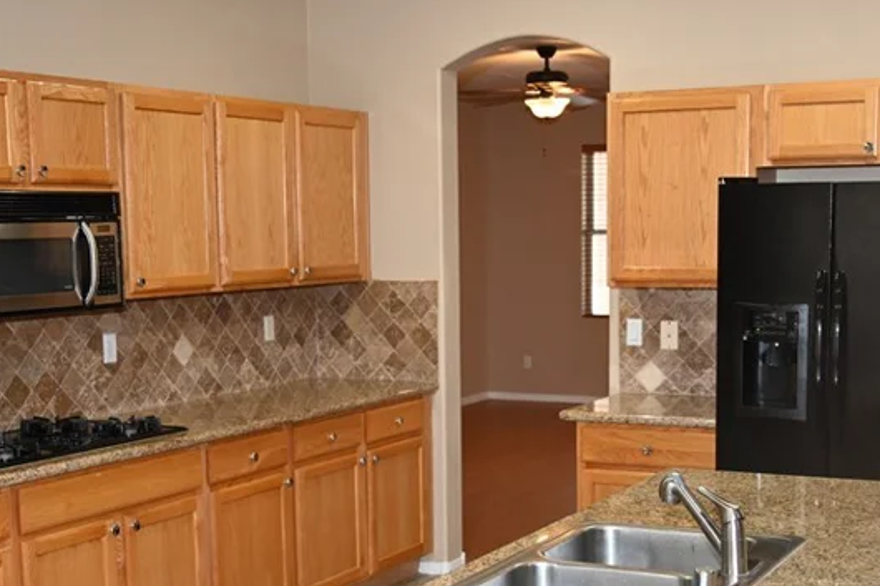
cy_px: 432
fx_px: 1441
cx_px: 500
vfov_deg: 22.8
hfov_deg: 33.9
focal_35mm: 59
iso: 800
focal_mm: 30.5
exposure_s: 1/60
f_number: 4
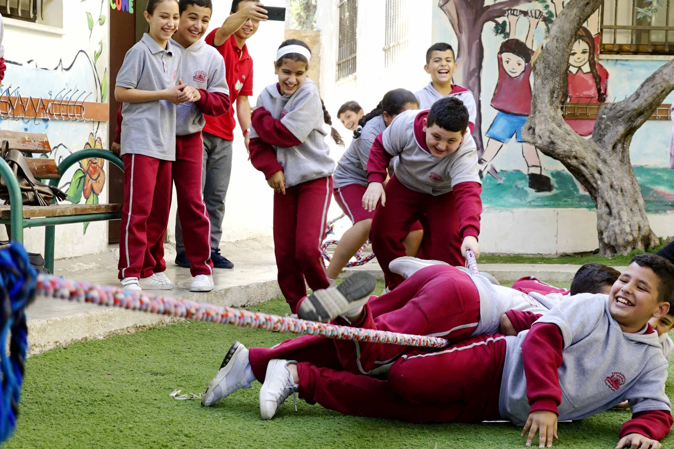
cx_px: 337
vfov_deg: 25.5
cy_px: 224
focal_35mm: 53
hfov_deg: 37.5
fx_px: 992
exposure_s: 1/160
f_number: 8
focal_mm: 53
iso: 1250
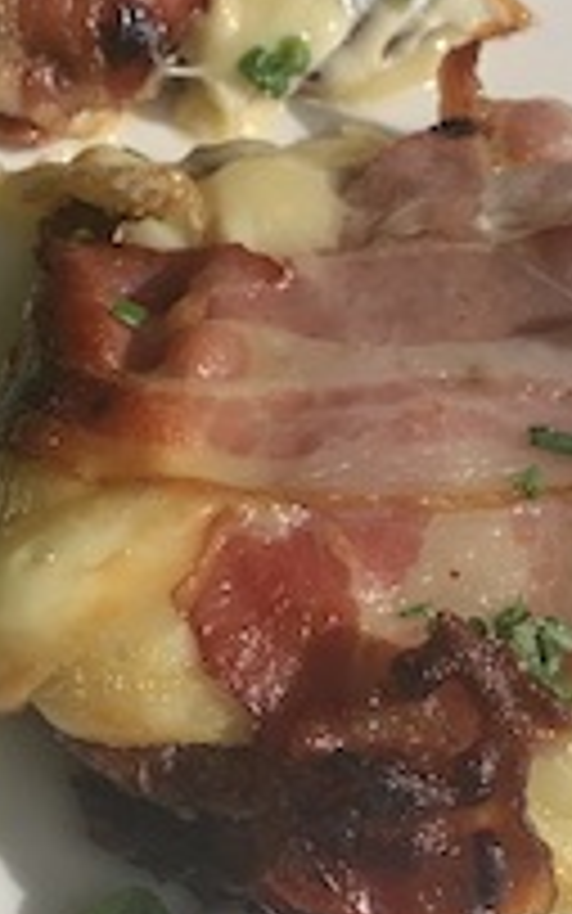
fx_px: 2168
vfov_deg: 23.7
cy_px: 329
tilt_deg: -53.1
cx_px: -122
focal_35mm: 87
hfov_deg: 14.5
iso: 25
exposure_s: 1/4464
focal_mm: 4.25
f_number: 1.8
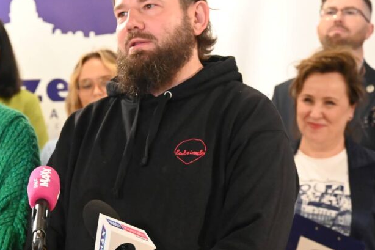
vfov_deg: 9.1
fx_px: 1562
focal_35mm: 150
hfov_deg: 13.6
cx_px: 92
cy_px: 142
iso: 12800
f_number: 6.3
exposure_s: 1/160
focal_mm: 90
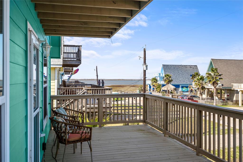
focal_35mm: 35
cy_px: 81
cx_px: 122
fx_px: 236
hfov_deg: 54.4
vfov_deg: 37.8
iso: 200
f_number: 4
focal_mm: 35
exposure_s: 1/2000
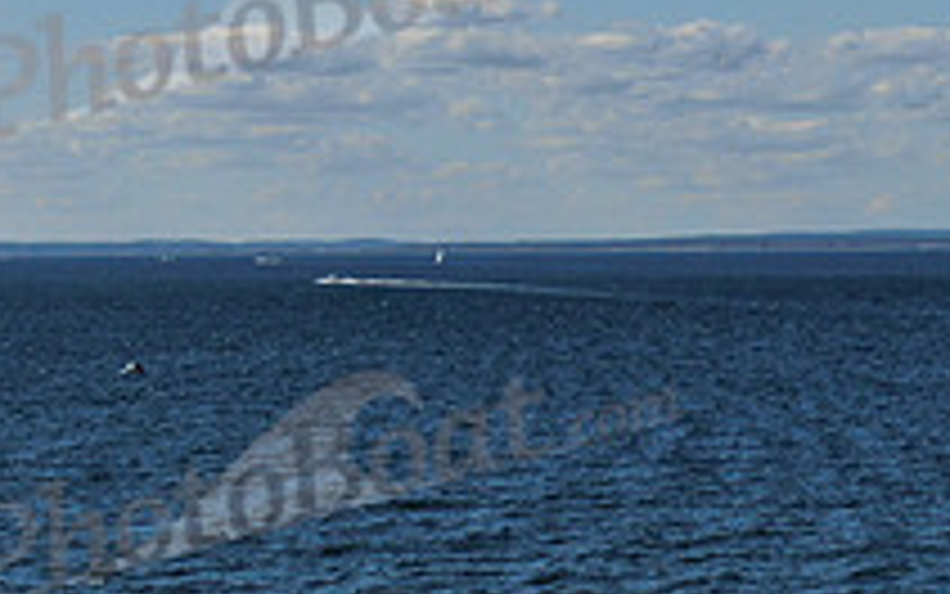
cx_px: 945
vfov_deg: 9.9
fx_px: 3393
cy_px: 668
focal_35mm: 131
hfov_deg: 15.6
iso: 100
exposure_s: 1/1600
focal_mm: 7.88
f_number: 3.6
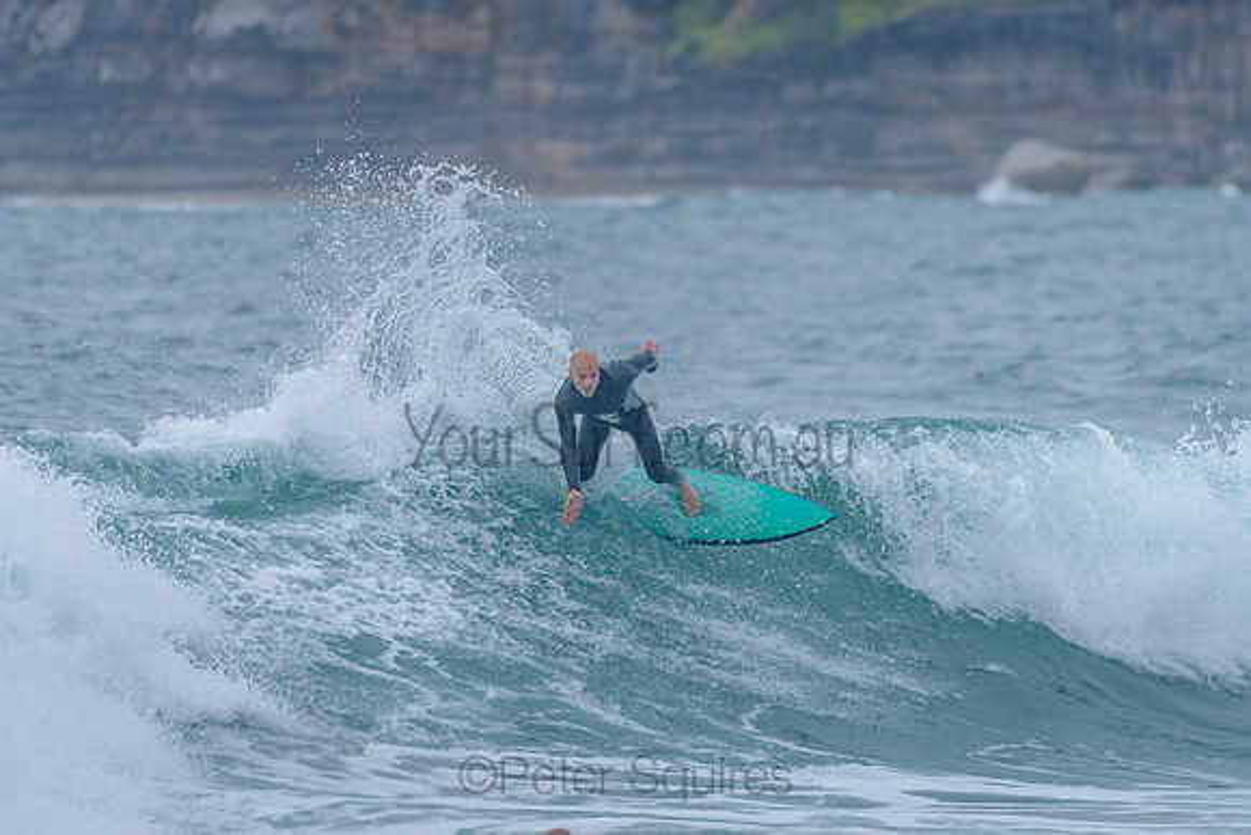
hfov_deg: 3.4
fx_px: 21298
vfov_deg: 2.2
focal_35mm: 613
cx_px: 627
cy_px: 324
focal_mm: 500
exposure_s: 1/1250
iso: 640
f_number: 5.6
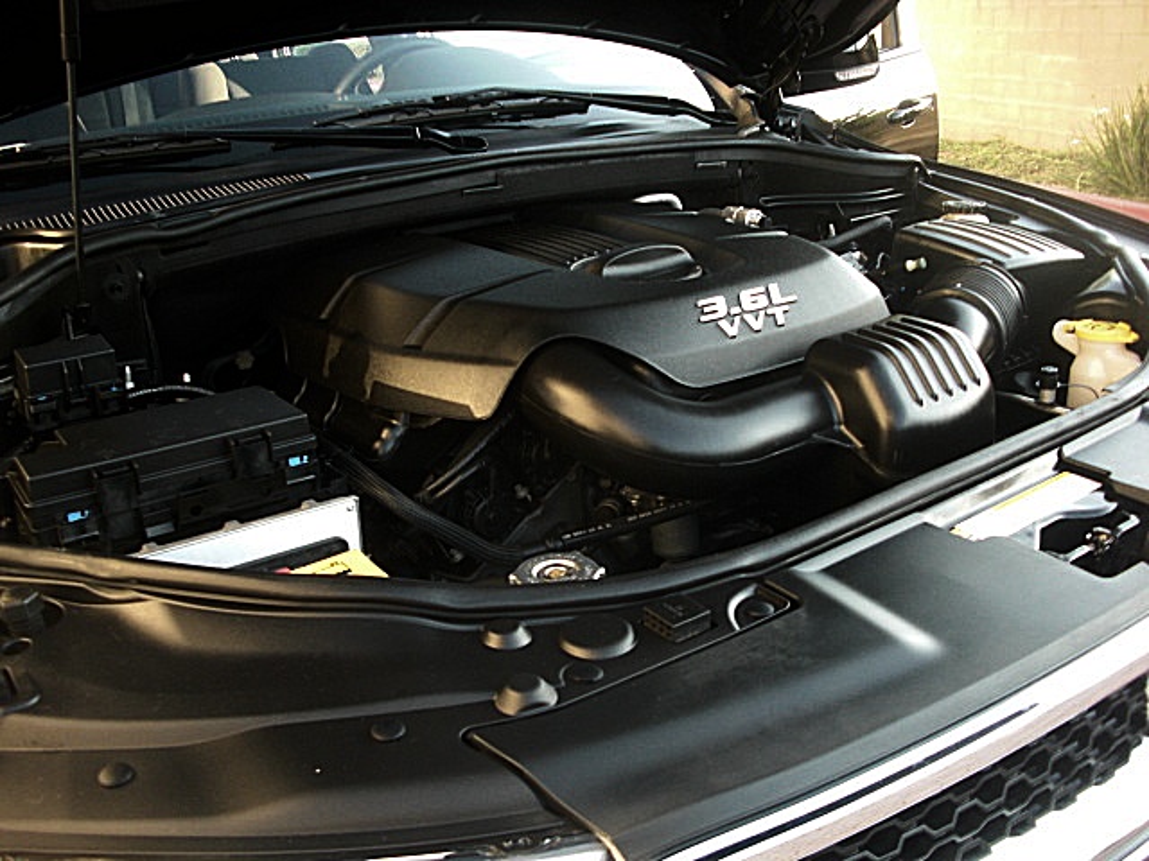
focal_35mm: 36
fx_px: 1195
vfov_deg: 39.7
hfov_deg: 51.4
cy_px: 430
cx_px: 574
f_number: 2.8
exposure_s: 1/125
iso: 200
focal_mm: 6.3
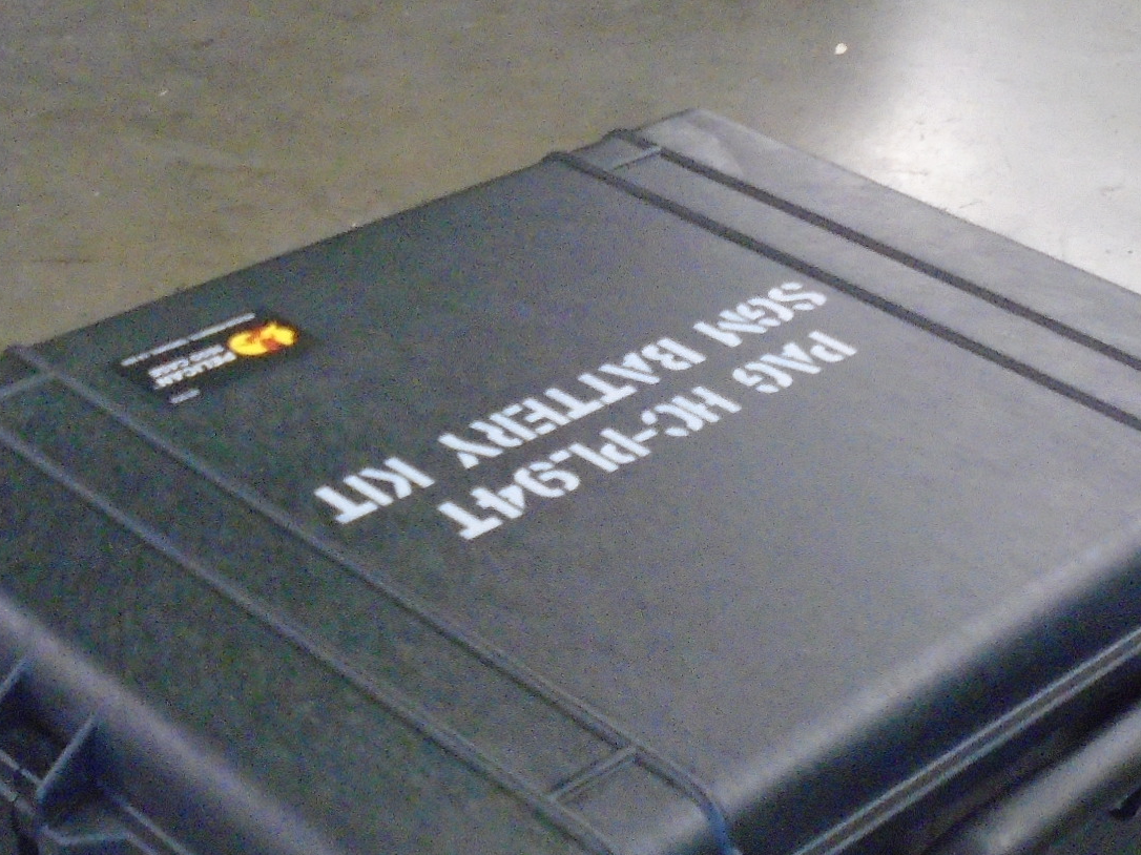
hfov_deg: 26.3
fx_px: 2439
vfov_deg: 19.8
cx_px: 659
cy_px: 618
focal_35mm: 74
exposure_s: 1/25
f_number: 3.5
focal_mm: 5.5
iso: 800
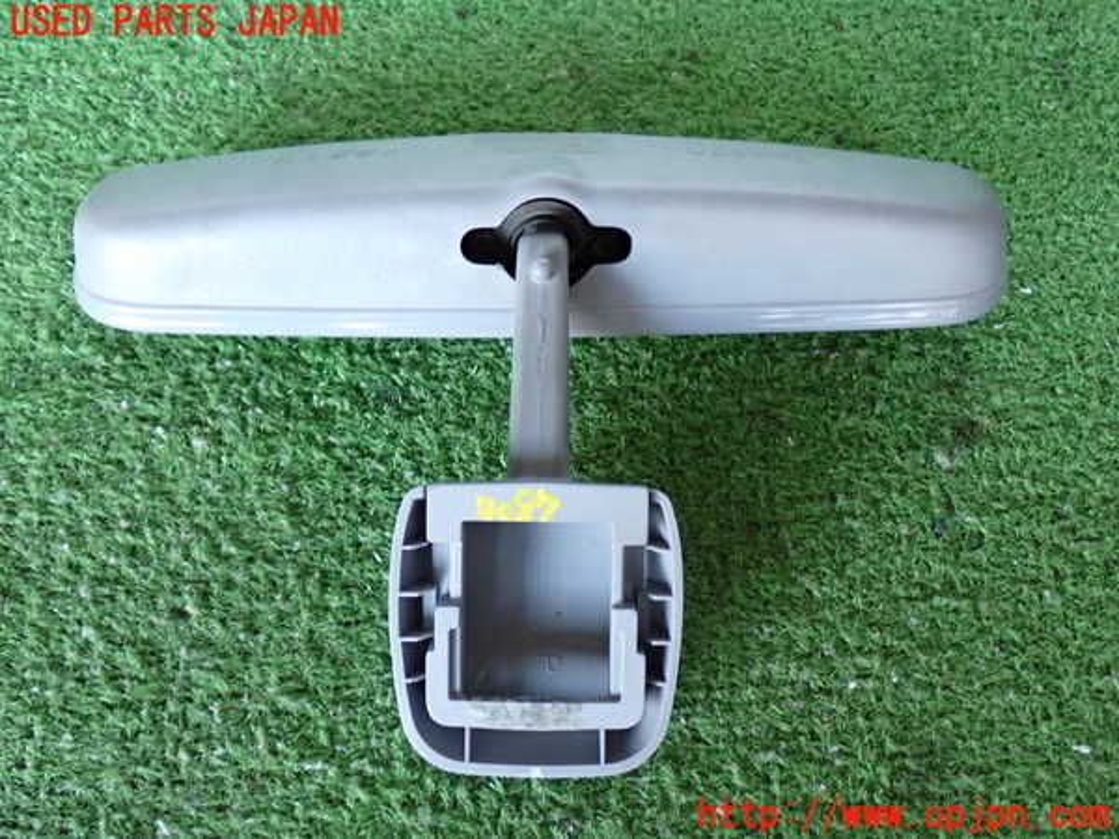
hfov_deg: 49.0
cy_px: 420
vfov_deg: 37.7
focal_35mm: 38
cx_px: 560
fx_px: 1228
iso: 640
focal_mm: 6.83
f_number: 2.7
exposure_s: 1/40
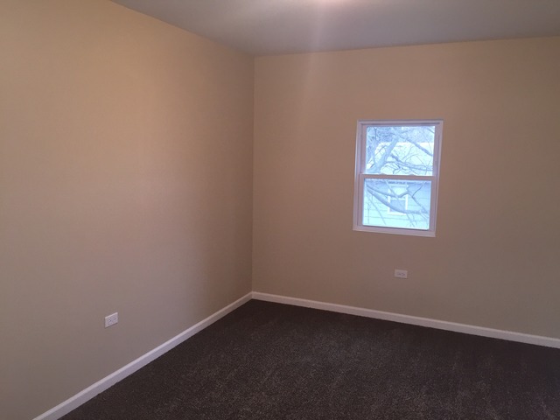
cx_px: 280
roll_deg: -1.1
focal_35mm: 29
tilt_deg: -7.4
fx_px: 469
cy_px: 210
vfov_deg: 48.2
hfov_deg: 61.7
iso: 125
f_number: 2.2
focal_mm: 4.15
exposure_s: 1/30
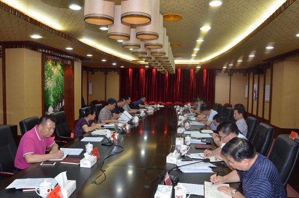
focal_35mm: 27
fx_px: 224
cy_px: 99
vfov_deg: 47.7
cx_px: 150
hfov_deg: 67.5
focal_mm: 18
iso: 1600
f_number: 5.6
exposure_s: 1/60
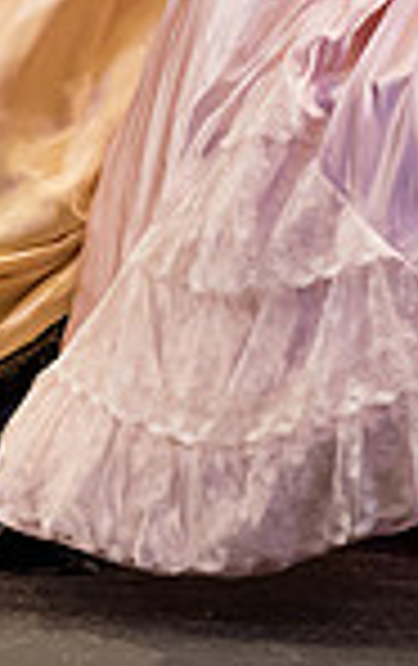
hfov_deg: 1.1
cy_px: -173
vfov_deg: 1.8
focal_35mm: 1195
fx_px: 21697
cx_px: 422
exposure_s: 1/400
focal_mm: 300
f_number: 4
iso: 3200
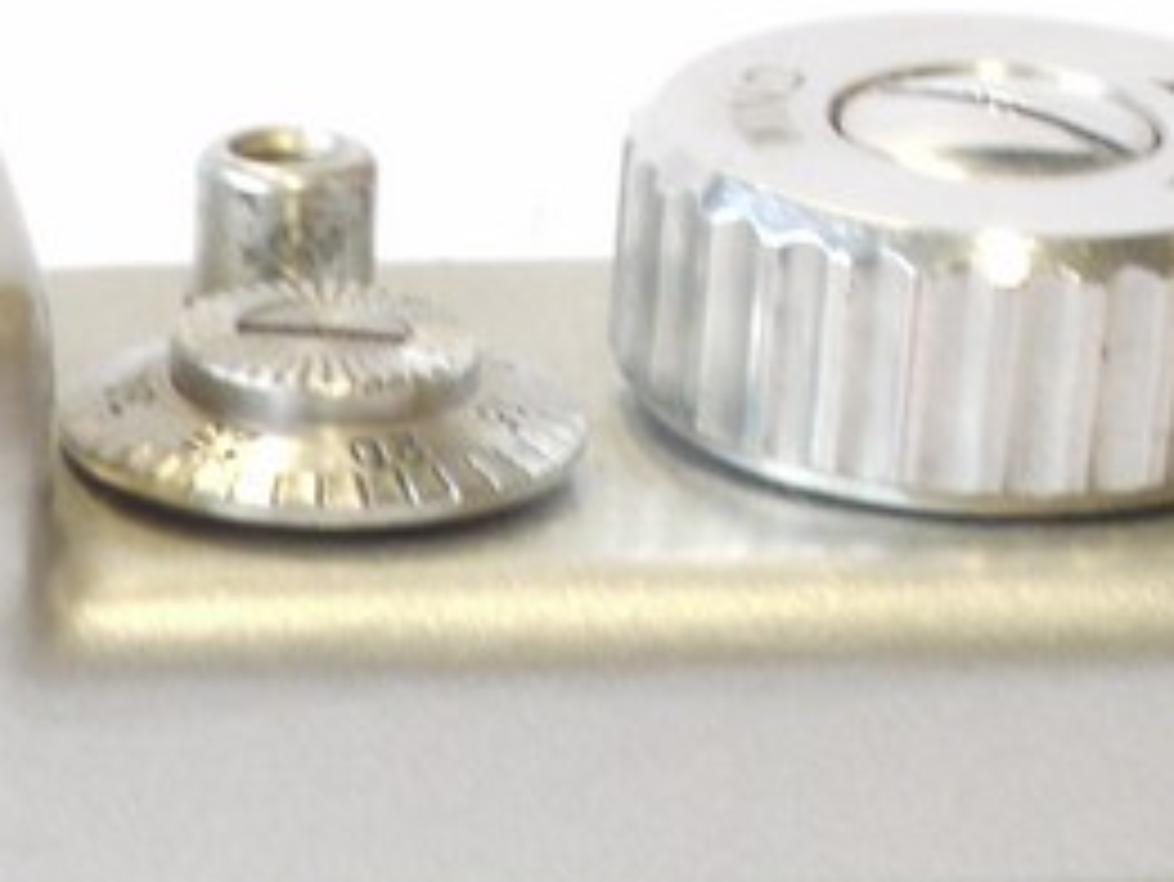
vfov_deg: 5.3
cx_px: -585
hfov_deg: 7.1
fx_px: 9365
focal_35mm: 276
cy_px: 1310
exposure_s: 1/25
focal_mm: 30
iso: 800
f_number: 11
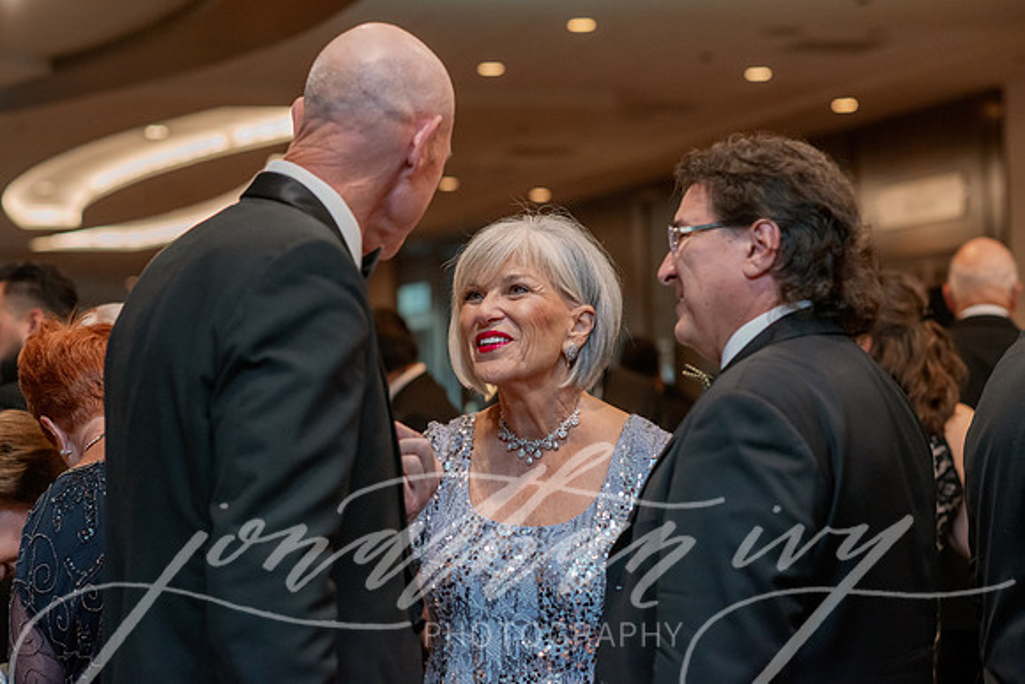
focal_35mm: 85
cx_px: 512
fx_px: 2421
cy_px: 342
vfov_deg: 16.1
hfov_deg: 23.9
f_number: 3.5
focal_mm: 85
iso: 1600
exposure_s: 1/200
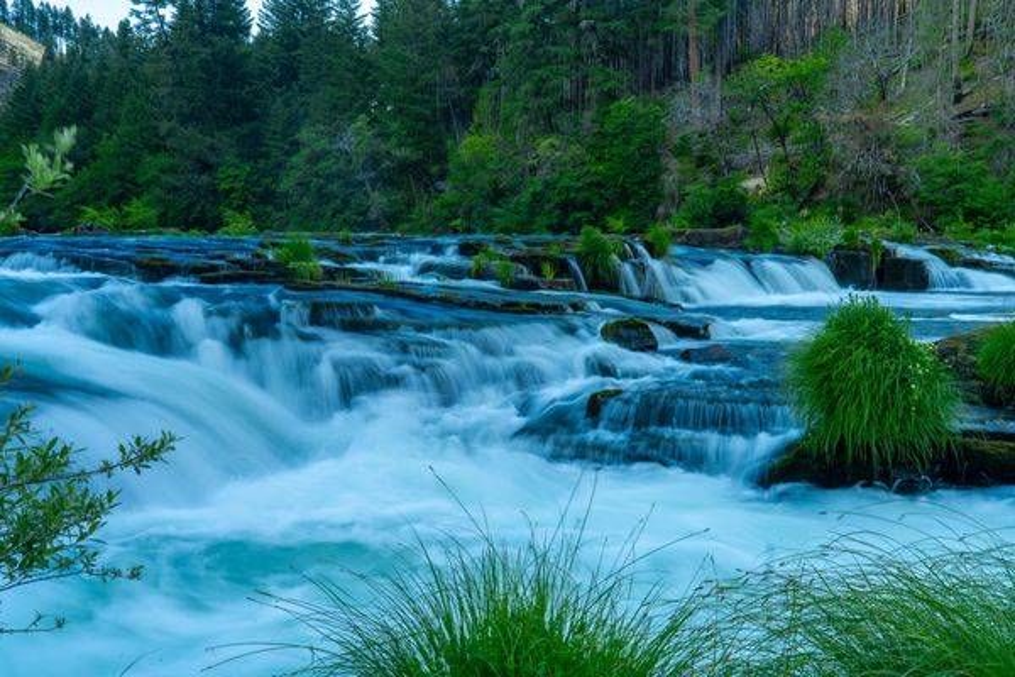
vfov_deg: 37.9
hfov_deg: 54.4
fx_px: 987
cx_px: 508
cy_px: 338
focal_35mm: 35
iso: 640
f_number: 22
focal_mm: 35
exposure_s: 1/6
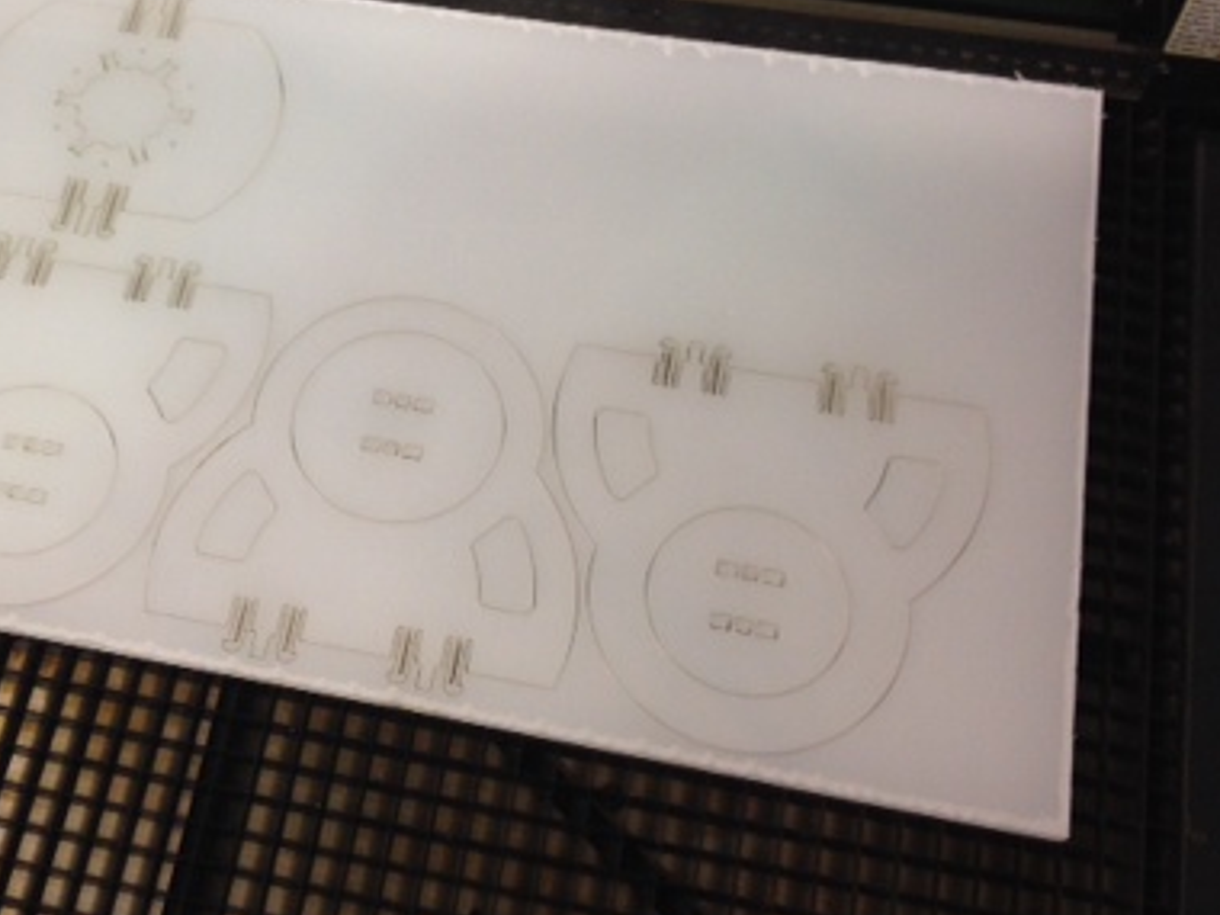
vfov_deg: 24.7
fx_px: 2079
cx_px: 347
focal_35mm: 59
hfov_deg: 32.2
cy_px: 289
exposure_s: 1/20
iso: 80
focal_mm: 4.28
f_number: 2.4
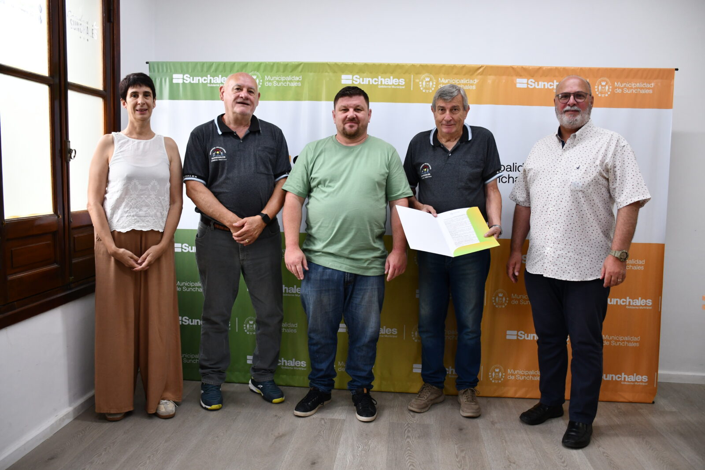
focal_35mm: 30
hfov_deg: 61.9
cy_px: 235
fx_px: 588
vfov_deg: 43.6
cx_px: 352
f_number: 3.5
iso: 800
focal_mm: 20
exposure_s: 1/160
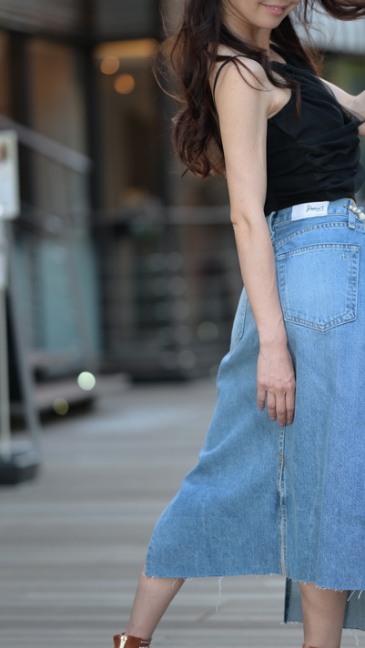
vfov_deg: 15.9
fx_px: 2321
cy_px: 295
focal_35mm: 135
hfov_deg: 9.0
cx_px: 310
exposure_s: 1/100
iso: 80
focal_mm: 85
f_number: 1.8
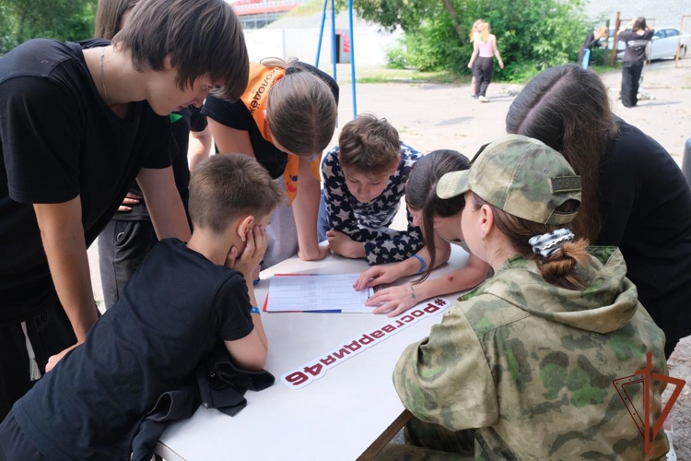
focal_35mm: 27
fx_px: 518
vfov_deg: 47.9
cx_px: 346
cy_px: 230
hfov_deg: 67.4
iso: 320
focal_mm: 18
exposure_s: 1/180
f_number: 5
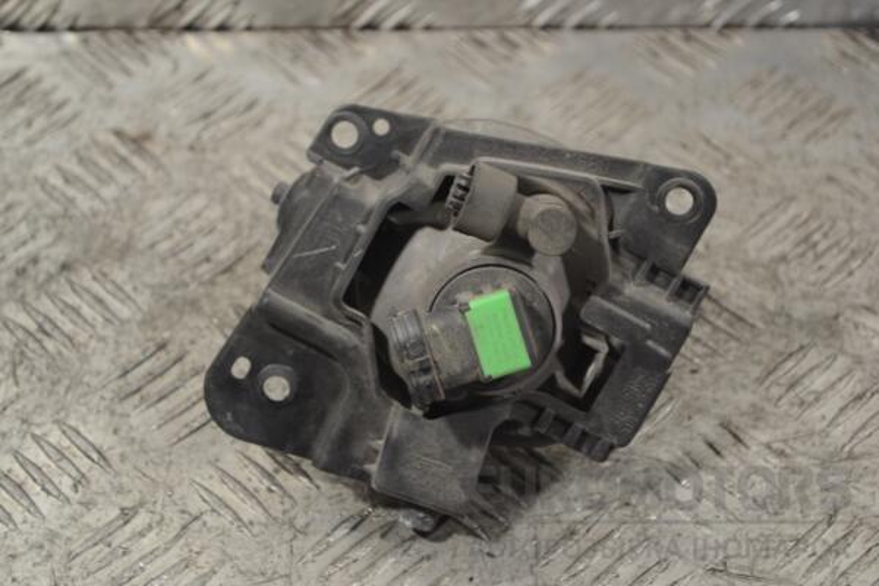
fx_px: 2014
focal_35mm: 82
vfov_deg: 16.6
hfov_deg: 24.6
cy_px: 293
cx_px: 440
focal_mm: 55
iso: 280
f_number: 5.6
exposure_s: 1/30
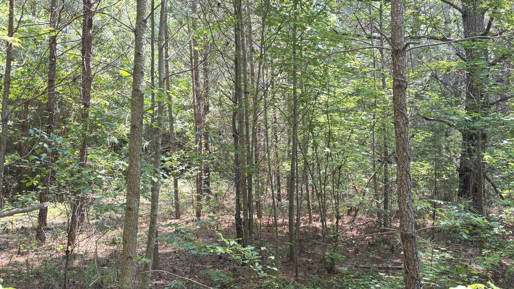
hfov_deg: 52.8
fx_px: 518
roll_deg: +0.1
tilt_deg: +1.6
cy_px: 157
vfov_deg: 31.2
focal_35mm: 38
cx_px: 248
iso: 64
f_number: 1.6
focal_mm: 5.96
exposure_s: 1/128
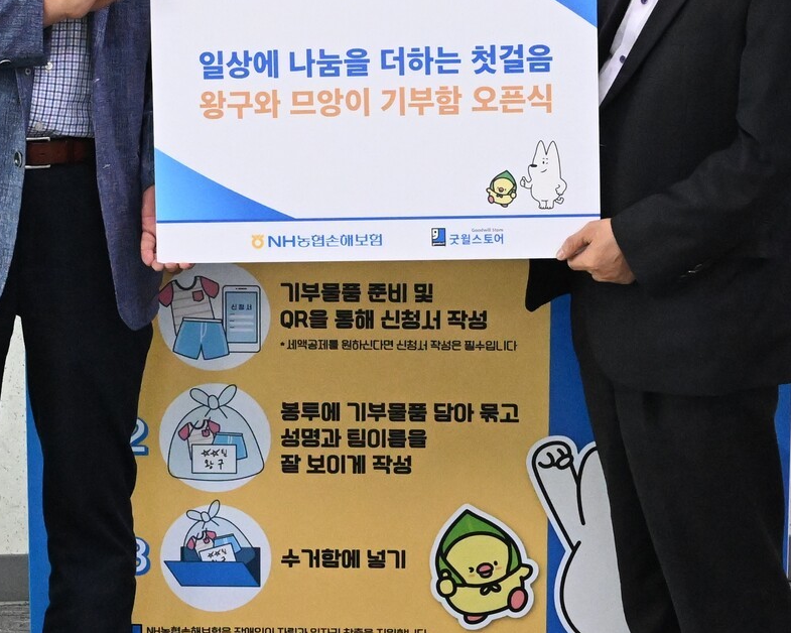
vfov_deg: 17.6
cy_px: 88
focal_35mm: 86
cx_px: 333
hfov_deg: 22.2
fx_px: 2013
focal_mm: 24
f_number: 5.6
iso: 8000
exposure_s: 1/500
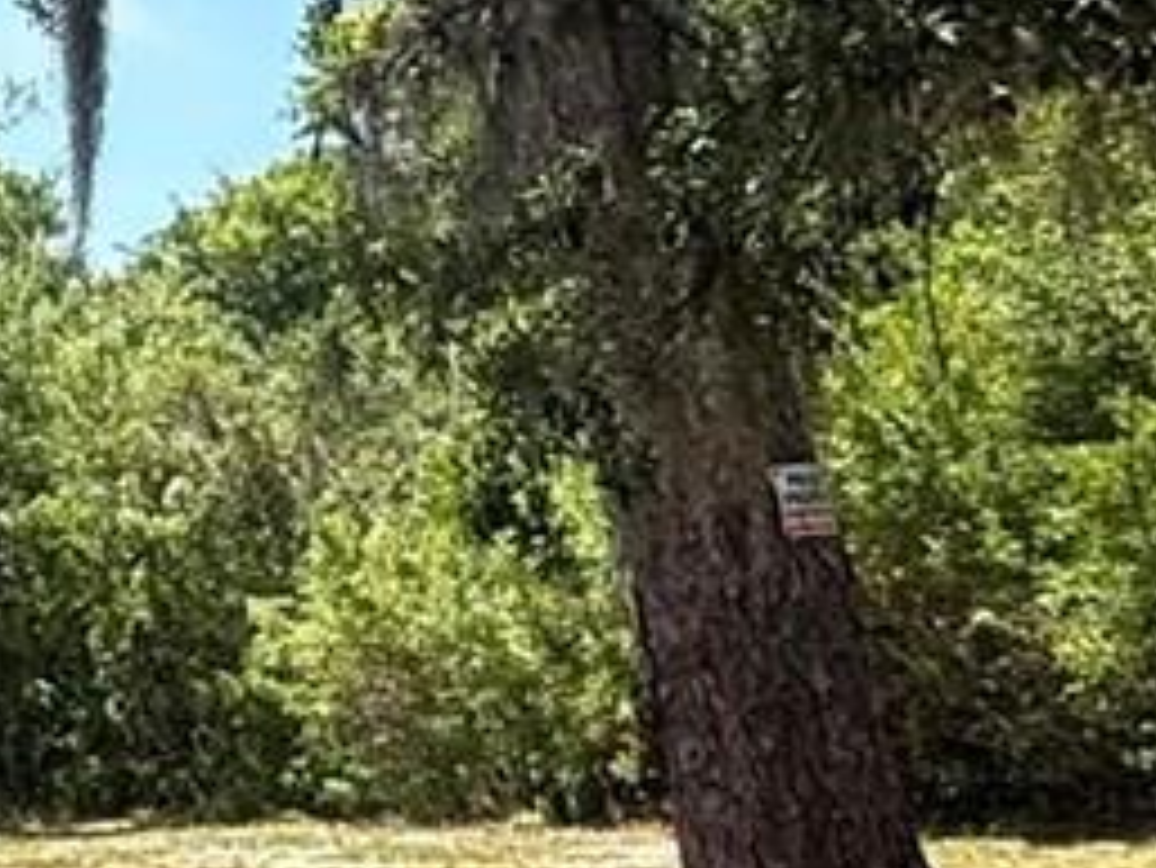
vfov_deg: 16.8
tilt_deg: +13.4
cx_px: -895
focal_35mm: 87
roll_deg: +4.7
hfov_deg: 18.1
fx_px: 2907
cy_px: 139
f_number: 2.2
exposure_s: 1/809
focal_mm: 2.22
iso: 50
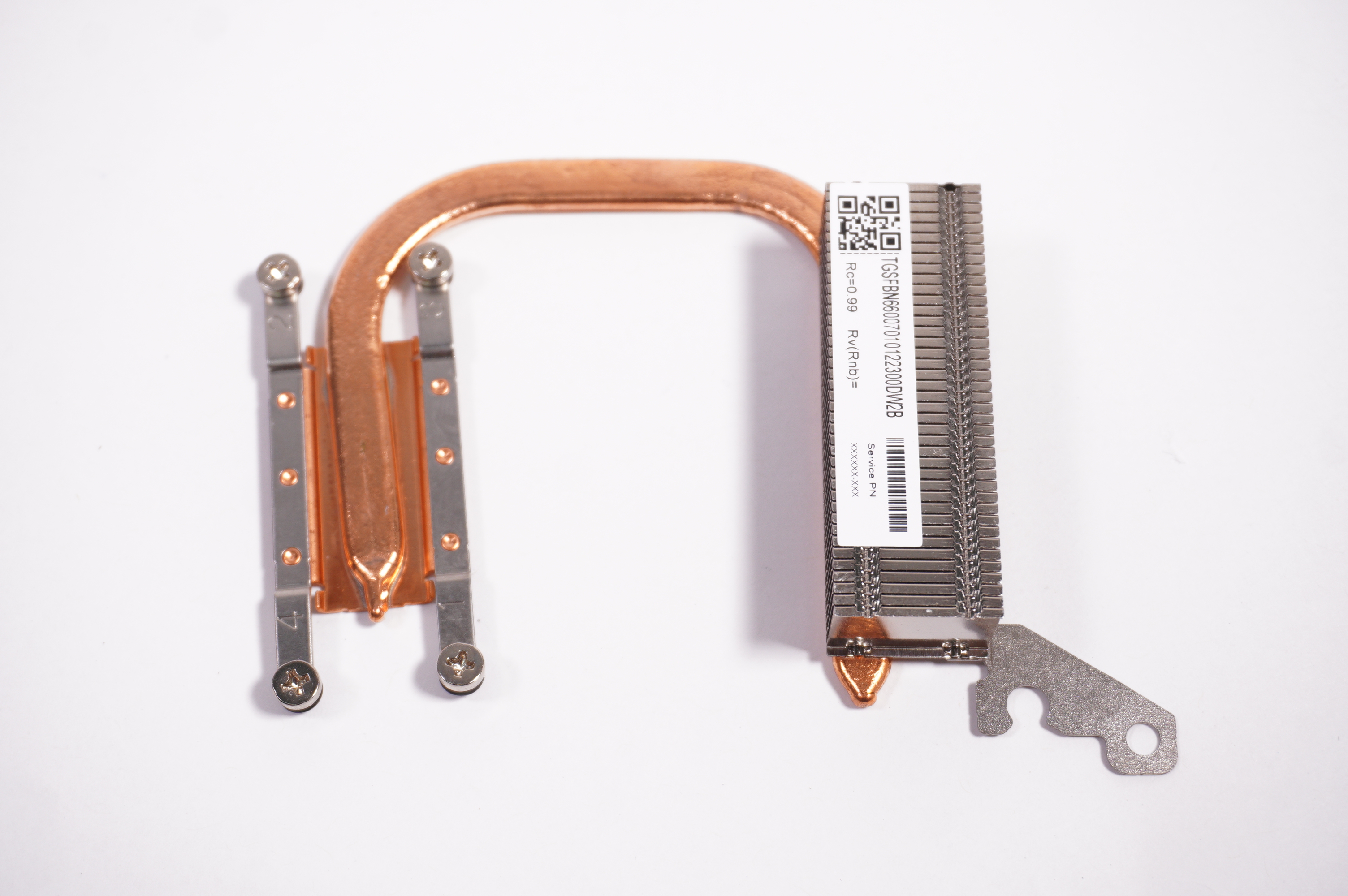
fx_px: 2020
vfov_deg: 25.0
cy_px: 448
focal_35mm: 54
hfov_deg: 36.9
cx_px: 674
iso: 400
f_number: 5.6
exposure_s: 1/80
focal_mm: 36
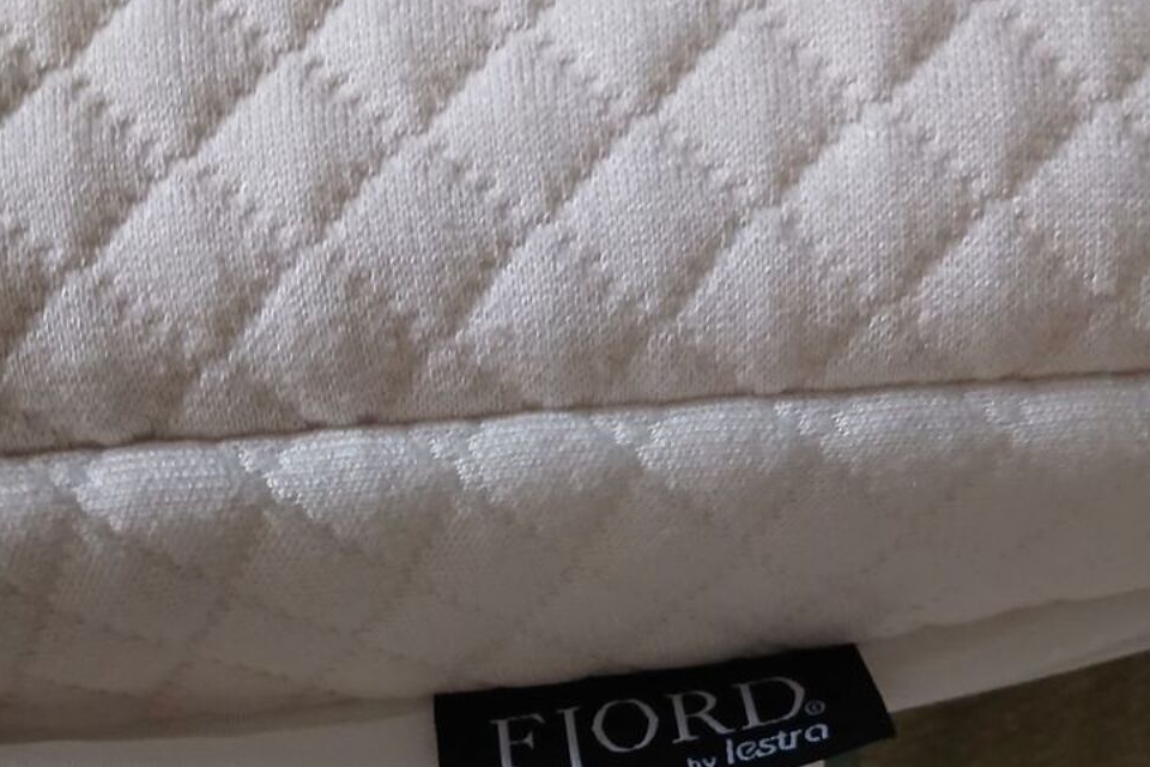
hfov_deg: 49.5
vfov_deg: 33.2
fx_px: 1246
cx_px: 594
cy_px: 615
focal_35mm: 39
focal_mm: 3.98
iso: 800
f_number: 1.8
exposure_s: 1/16.7
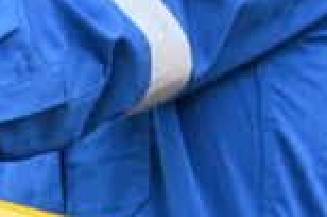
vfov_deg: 2.4
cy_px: 7
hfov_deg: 3.6
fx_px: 5140
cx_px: -157
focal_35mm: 567
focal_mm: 85
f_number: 6.3
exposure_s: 1/250
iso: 400
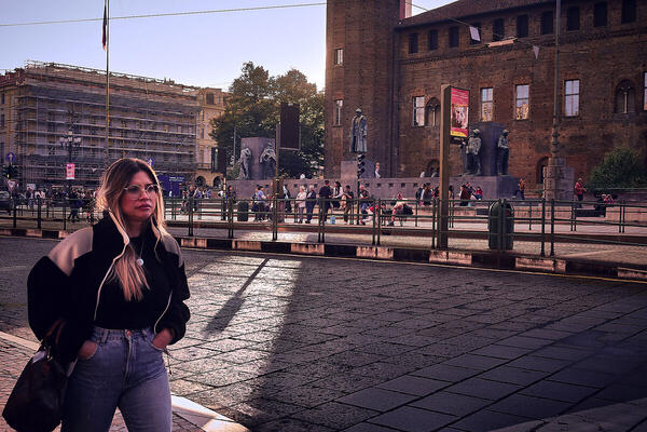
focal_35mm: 41
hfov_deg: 47.4
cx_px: 324
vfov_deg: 32.6
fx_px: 737
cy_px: 216
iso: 640
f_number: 7.1
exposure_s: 1/250
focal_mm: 27
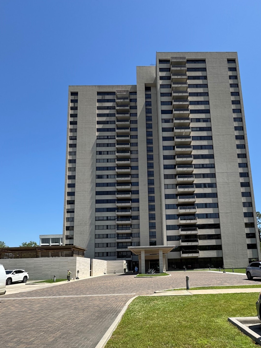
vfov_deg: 78.8
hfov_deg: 65.3
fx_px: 201
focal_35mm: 20
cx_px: 157
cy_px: 235
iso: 50
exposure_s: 1/1323
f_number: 2.2
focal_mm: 2.22
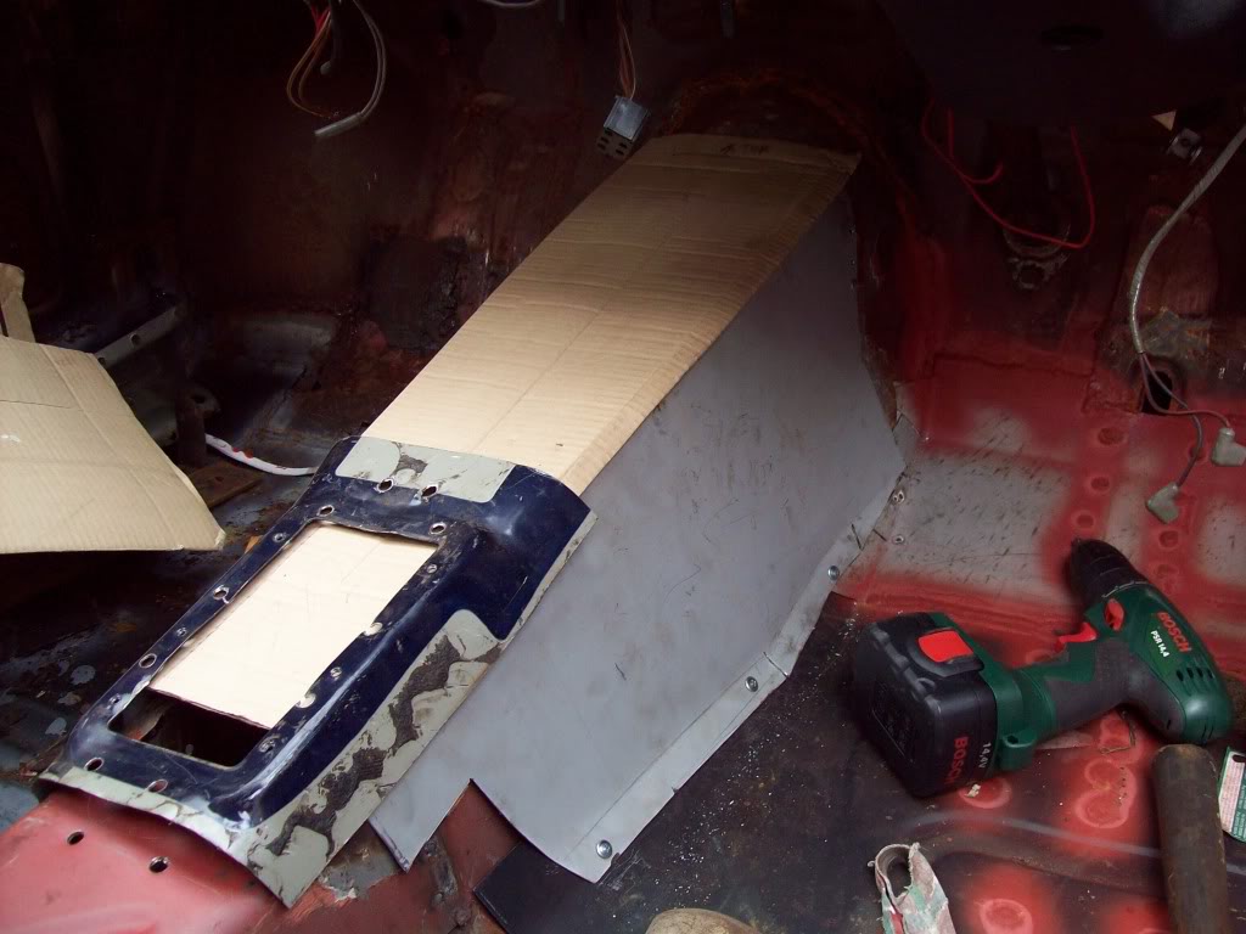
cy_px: 467
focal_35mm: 36
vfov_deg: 39.7
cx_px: 623
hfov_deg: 51.4
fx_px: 1296
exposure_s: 1/64
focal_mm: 6
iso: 80
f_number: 2.7
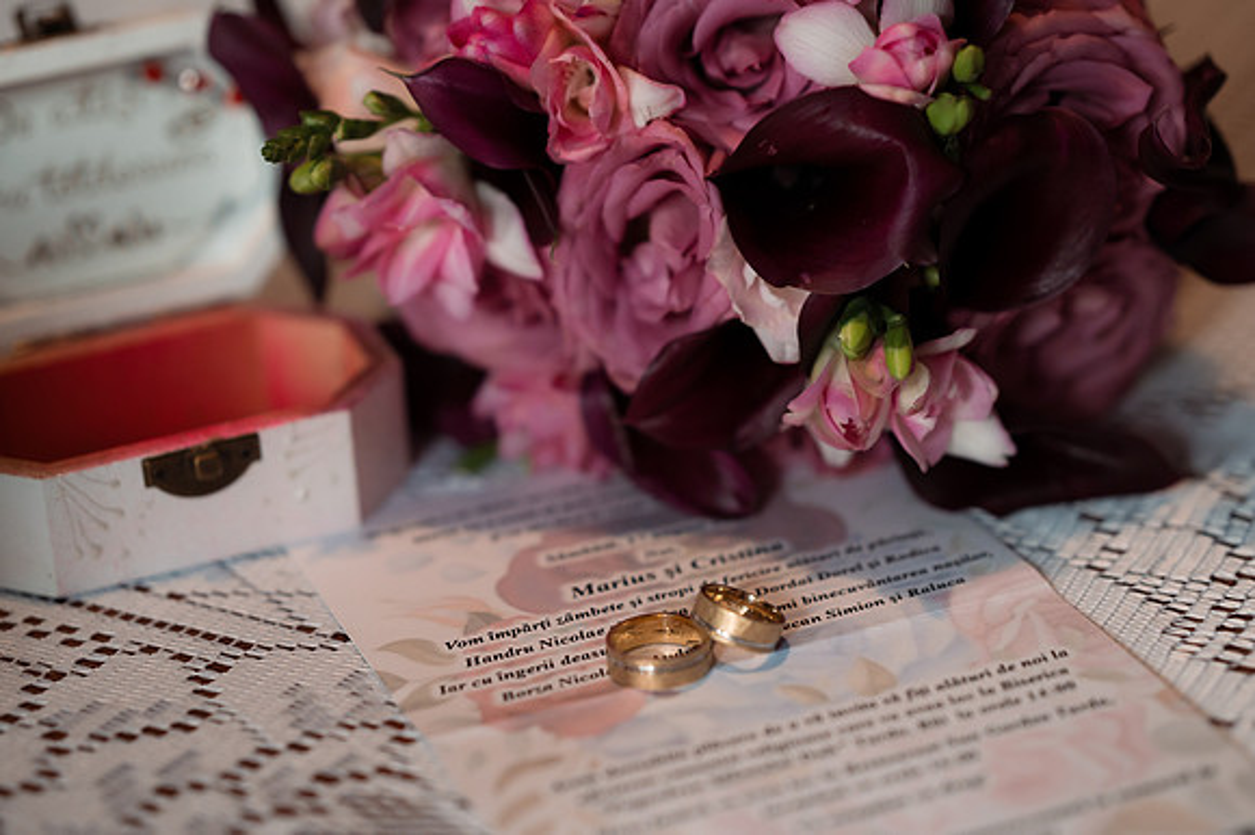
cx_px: 628
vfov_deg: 16.1
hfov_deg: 23.9
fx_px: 2961
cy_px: 418
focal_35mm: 85
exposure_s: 1/320
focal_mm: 85
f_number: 2.2
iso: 1600
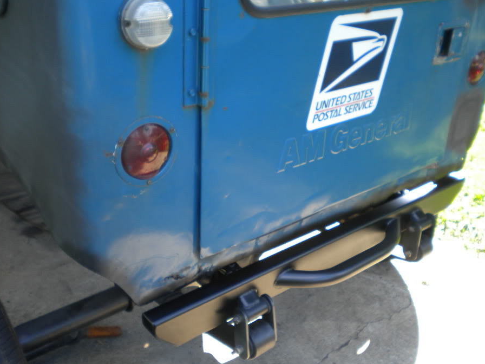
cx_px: 253
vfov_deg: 36.0
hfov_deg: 46.8
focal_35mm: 40
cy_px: 185
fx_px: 560
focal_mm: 6.3
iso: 80
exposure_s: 1/72
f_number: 3.1
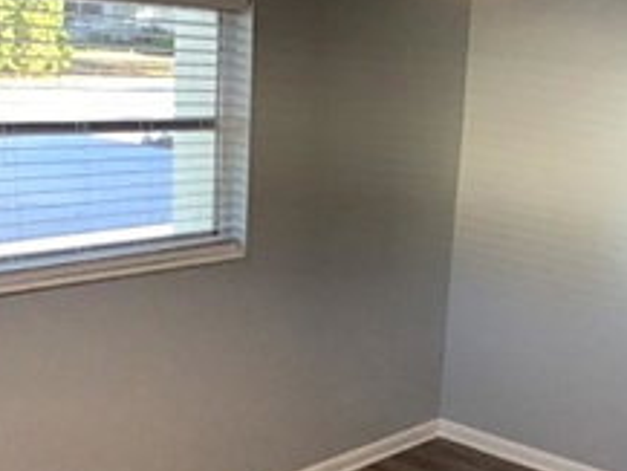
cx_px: 562
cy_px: 306
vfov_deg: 24.0
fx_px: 1106
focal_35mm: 61
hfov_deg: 30.3
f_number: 2.4
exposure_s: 1/60
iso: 320
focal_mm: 2.15
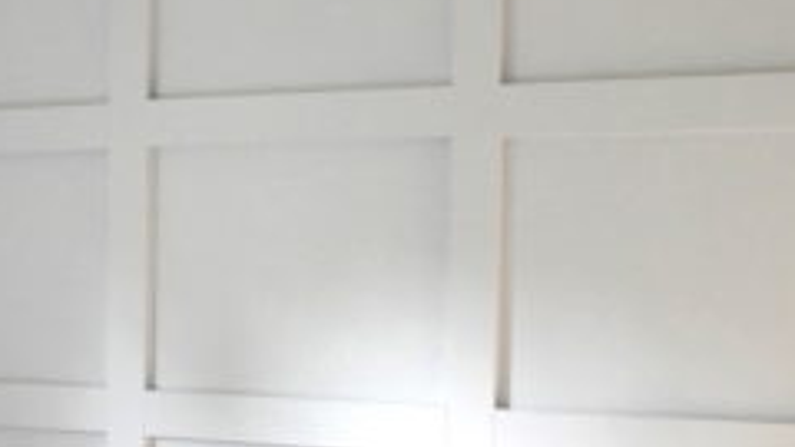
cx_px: 384
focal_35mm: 72
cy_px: 339
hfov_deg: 29.3
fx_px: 1518
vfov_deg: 16.7
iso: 3200
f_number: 5
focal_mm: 22
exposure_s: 1/250
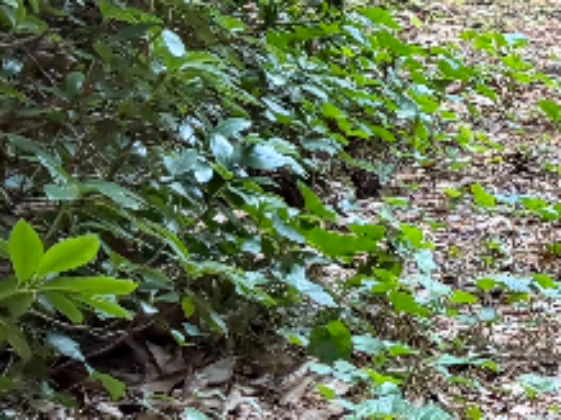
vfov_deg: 9.1
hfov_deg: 11.4
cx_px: 1081
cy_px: -254
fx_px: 2559
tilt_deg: -4.0
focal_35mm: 158
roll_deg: +1.3
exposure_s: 1/99
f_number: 1.78
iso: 200
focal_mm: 6.76
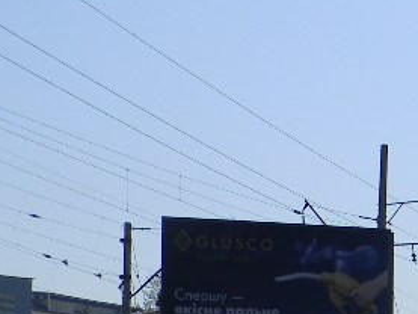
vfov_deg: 10.9
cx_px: 528
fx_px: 1607
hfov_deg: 14.3
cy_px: 396
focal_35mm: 133
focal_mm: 6.4
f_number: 7.4
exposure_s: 1/479
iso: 80
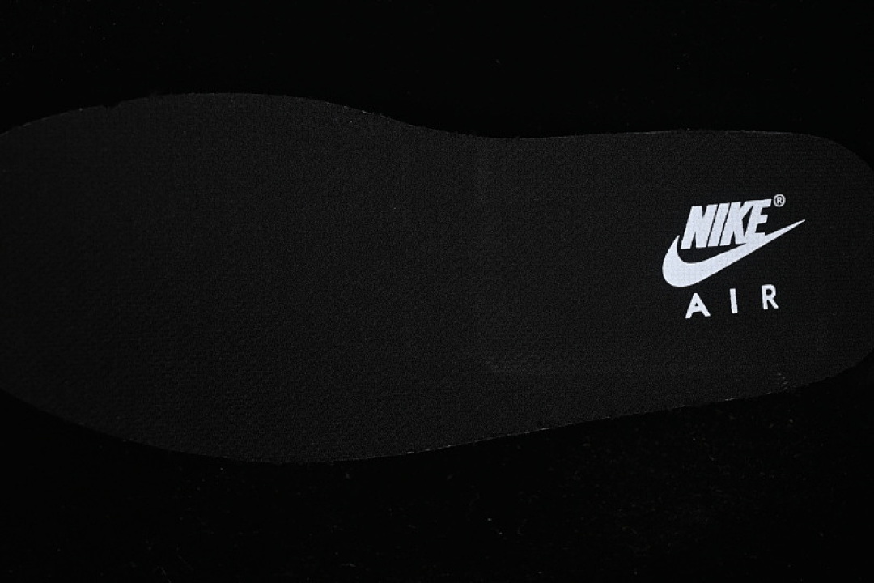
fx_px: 1821
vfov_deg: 18.2
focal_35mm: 75
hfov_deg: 27.0
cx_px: 437
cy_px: 292
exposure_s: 1/80
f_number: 6.3
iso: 160
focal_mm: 50
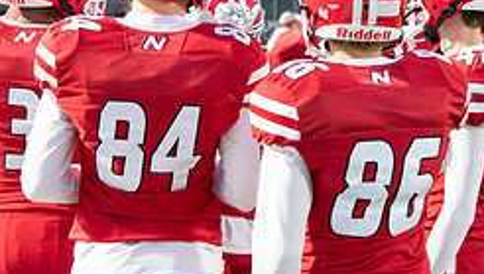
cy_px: 84
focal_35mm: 175
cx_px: 334
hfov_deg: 12.3
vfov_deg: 7.0
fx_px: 2248
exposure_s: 1/250
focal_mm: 68
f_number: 5.6
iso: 8000
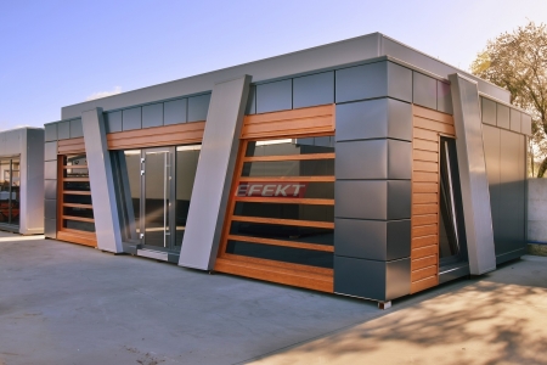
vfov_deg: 41.7
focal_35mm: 32
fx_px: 479
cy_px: 182
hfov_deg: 59.5
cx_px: 274
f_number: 8
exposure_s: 1/100
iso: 100
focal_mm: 21
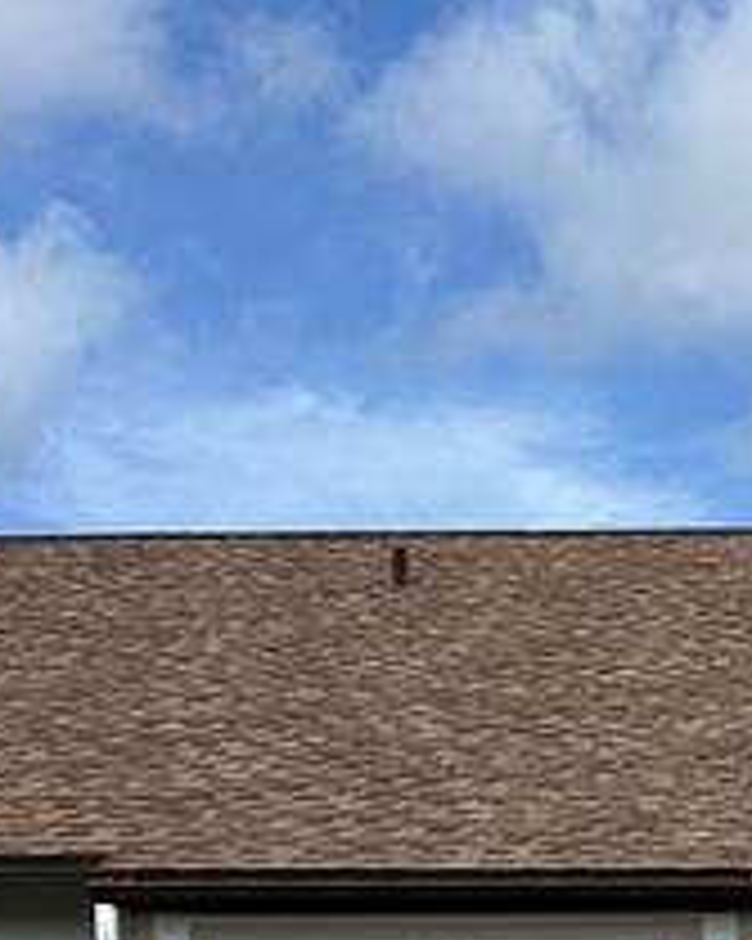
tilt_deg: +1.1
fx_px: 2394
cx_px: 1085
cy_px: 1075
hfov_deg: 16.5
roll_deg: +0.3
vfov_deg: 21.0
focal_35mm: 86
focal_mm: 6.86
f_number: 1.78
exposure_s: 1/7042
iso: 80
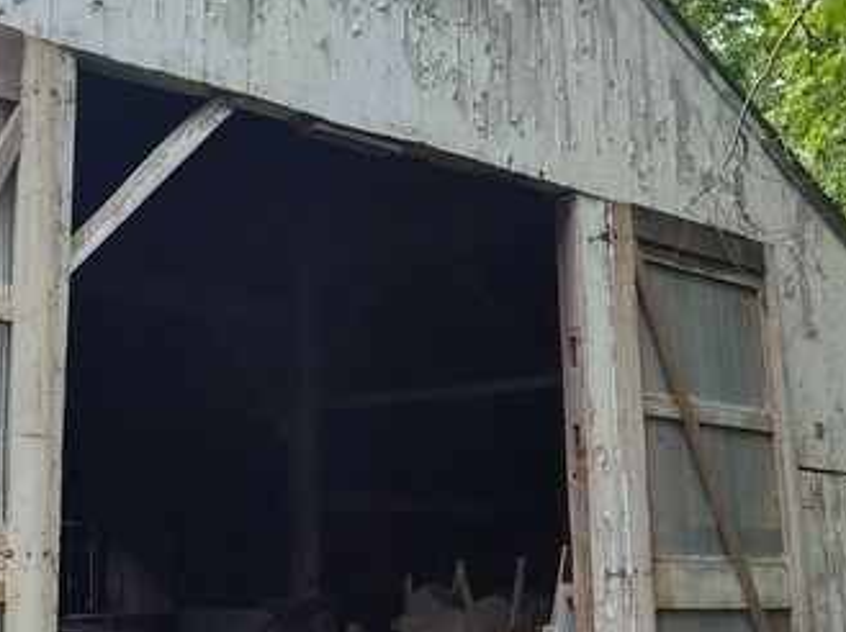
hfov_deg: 33.0
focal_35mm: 56
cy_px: 316
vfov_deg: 26.1
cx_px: 123
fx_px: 1367
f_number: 1.8
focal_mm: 5.56
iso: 100
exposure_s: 1/520
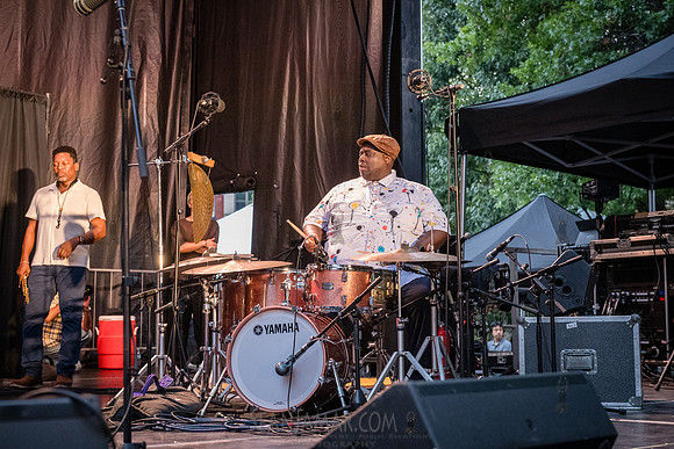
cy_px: 224
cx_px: 337
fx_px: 1049
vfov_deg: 24.2
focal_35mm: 56
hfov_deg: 35.6
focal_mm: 56
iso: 8000
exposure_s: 1/320
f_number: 5
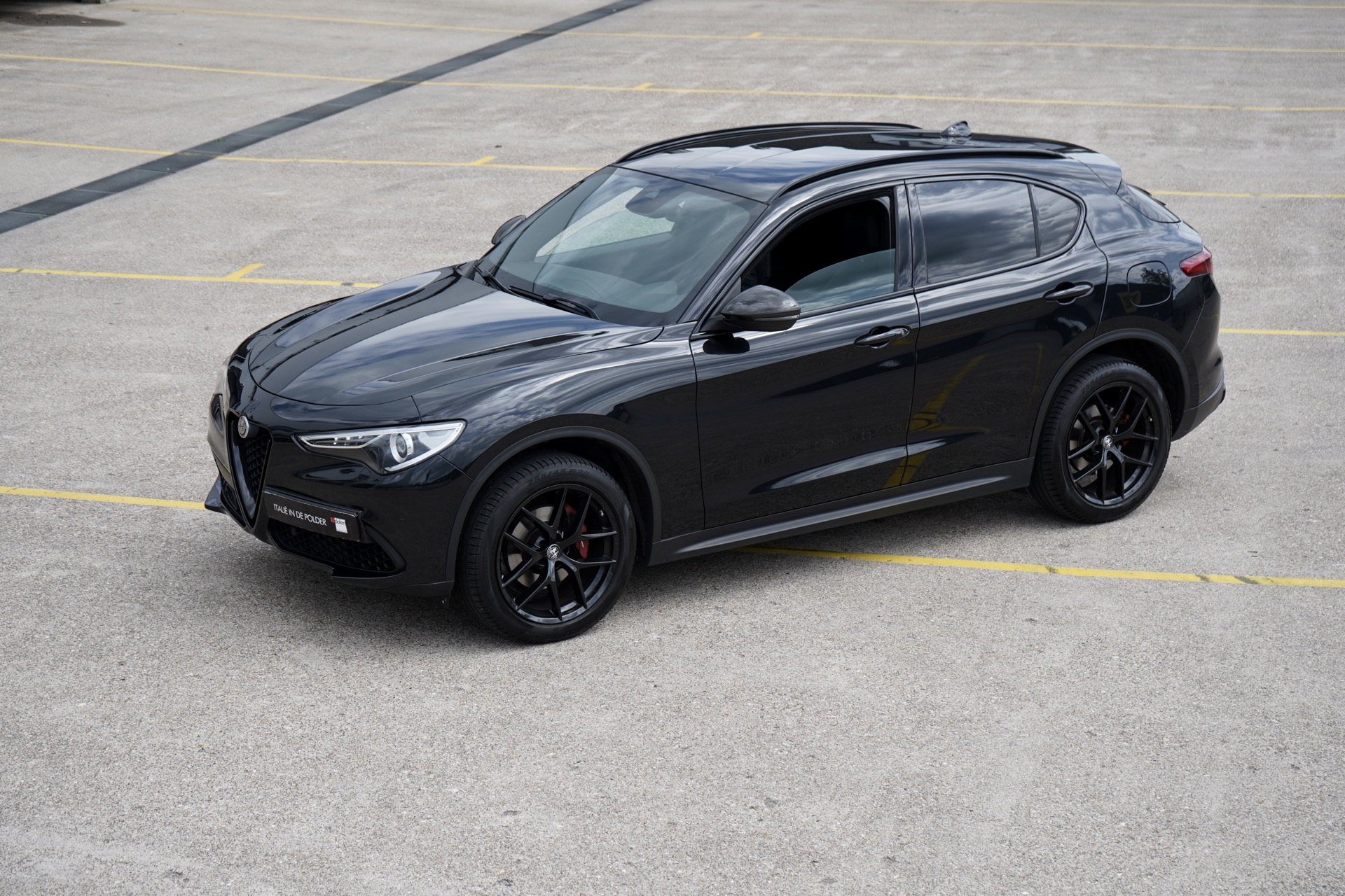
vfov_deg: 20.6
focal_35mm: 66
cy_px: 448
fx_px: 2466
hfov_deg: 30.5
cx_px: 672
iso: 100
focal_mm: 66
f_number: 6.3
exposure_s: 1/250
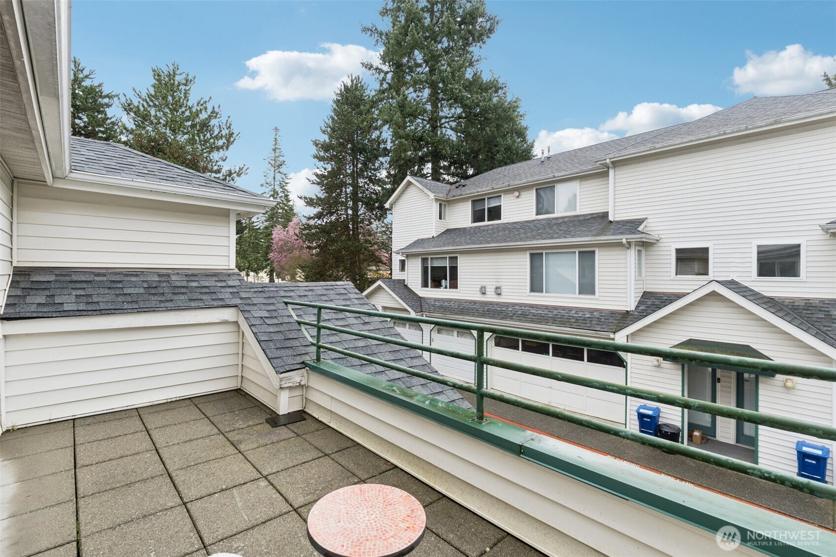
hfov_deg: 92.4
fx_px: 401
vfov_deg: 69.6
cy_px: 278
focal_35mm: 17
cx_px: 418
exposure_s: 1/50
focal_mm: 11.5
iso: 250
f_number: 9
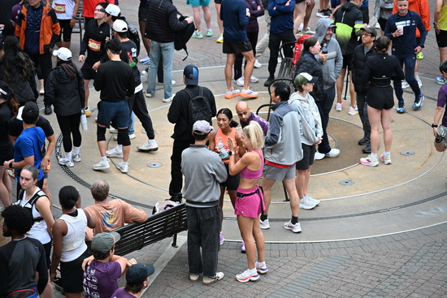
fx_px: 1490
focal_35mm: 120
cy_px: 149
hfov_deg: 17.1
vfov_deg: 11.4
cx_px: 224
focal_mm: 120
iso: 2000
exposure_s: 1/500
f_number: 4
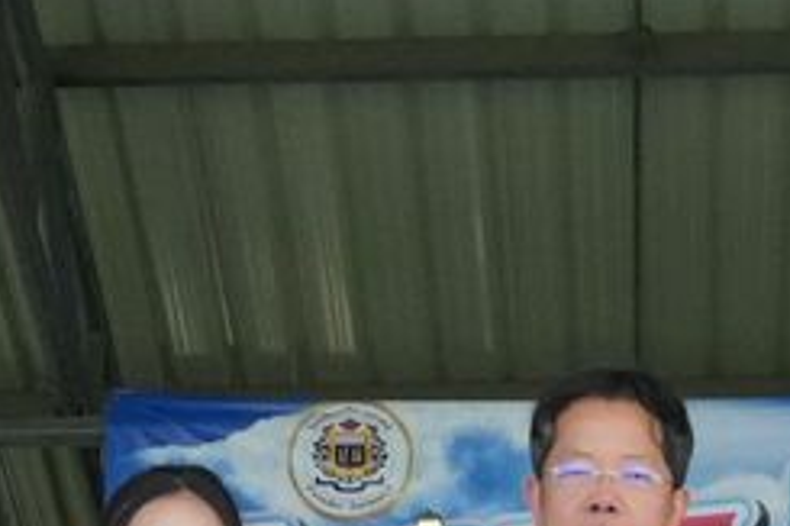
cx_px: 437
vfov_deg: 7.2
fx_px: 4085
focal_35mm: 186
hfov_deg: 11.0
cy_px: 807
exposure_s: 1/1600
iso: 5000
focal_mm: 27
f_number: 8
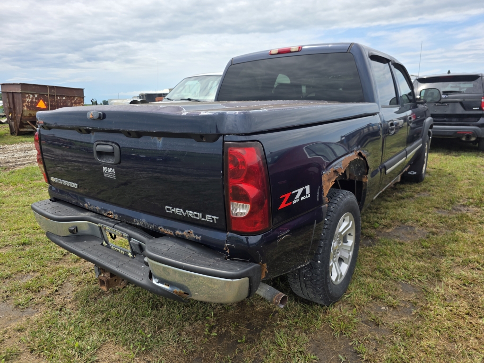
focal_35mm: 23
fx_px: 322
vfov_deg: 58.9
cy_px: 182
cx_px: 242
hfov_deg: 73.9
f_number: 1.7
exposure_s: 1/3034
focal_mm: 6.3
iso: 80
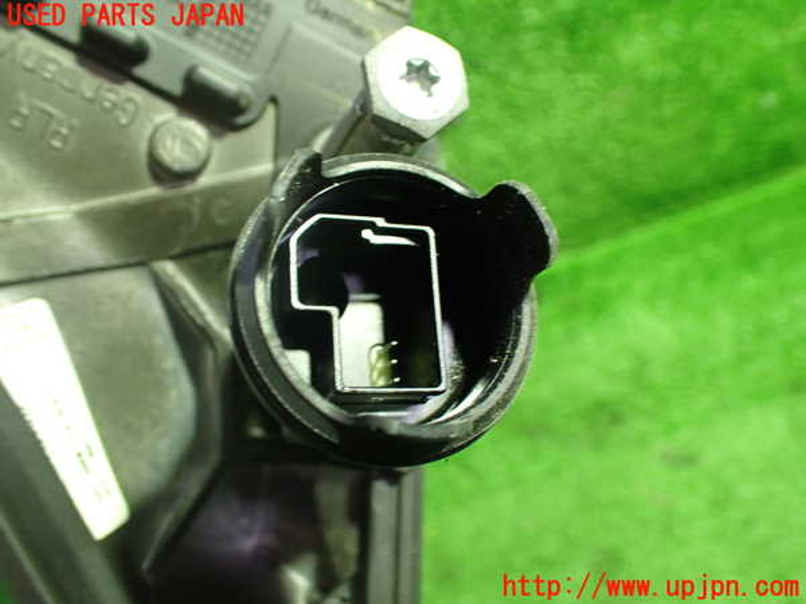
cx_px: 403
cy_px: 302
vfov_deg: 46.8
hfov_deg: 60.0
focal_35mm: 30
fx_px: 699
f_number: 2.3
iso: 800
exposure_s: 1/40
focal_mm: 5.4
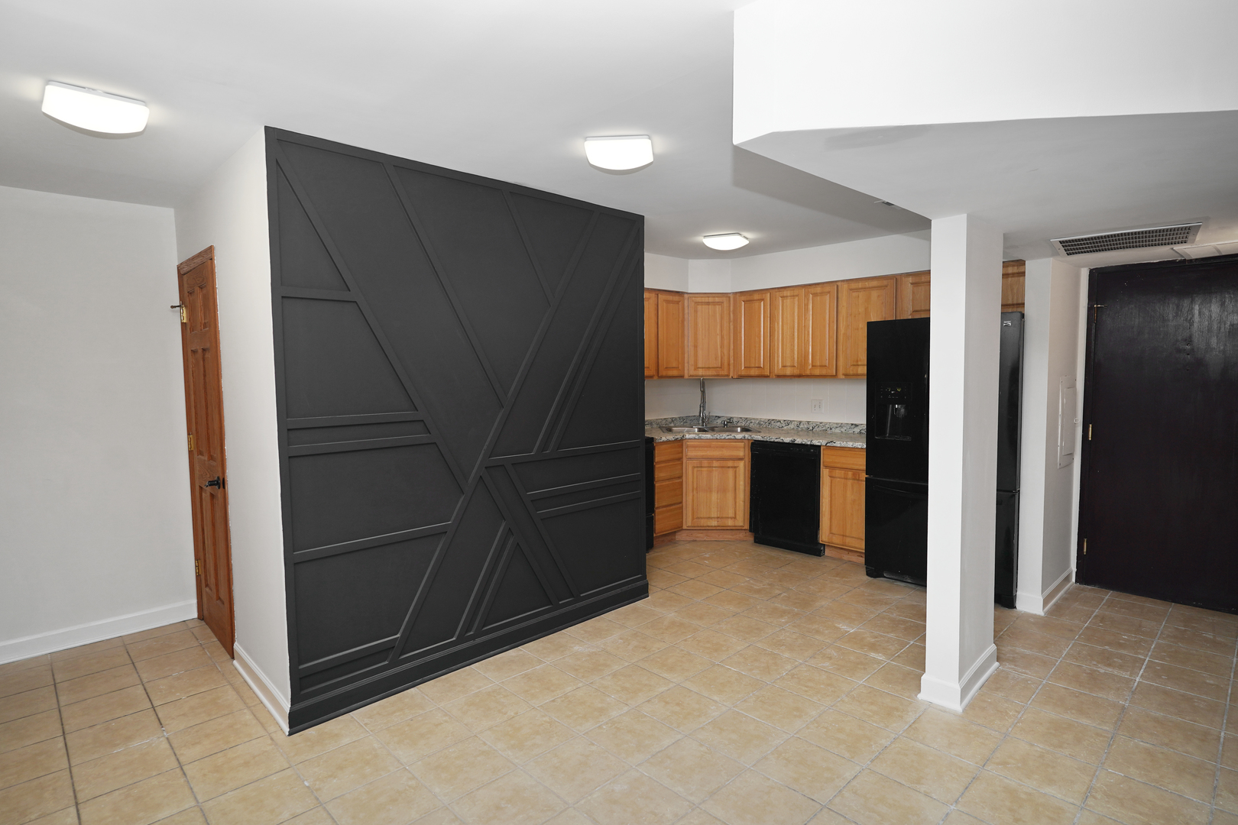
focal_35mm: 19
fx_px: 653
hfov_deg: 86.9
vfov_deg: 64.6
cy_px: 412
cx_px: 619
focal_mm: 19
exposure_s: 1/125
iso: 200
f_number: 4
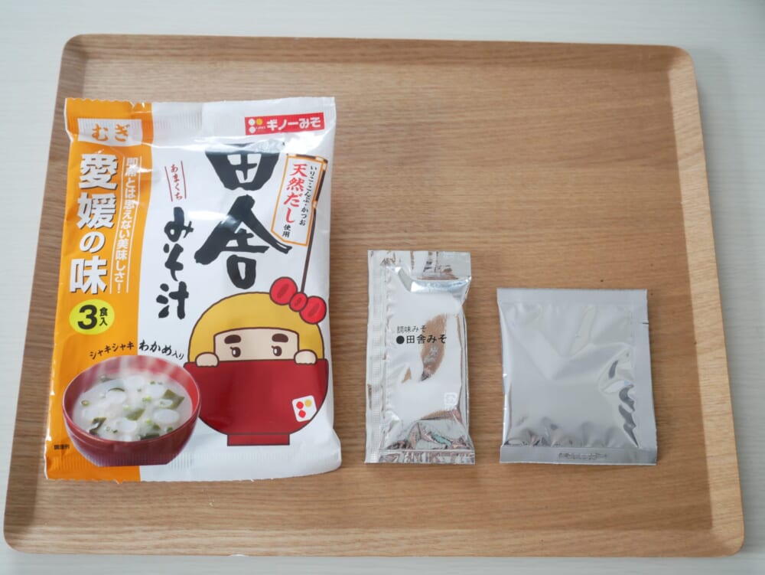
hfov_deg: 51.3
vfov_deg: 39.7
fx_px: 796
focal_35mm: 36
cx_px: 382
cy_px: 288
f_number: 4.2
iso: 1250
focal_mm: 18
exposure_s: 1/60
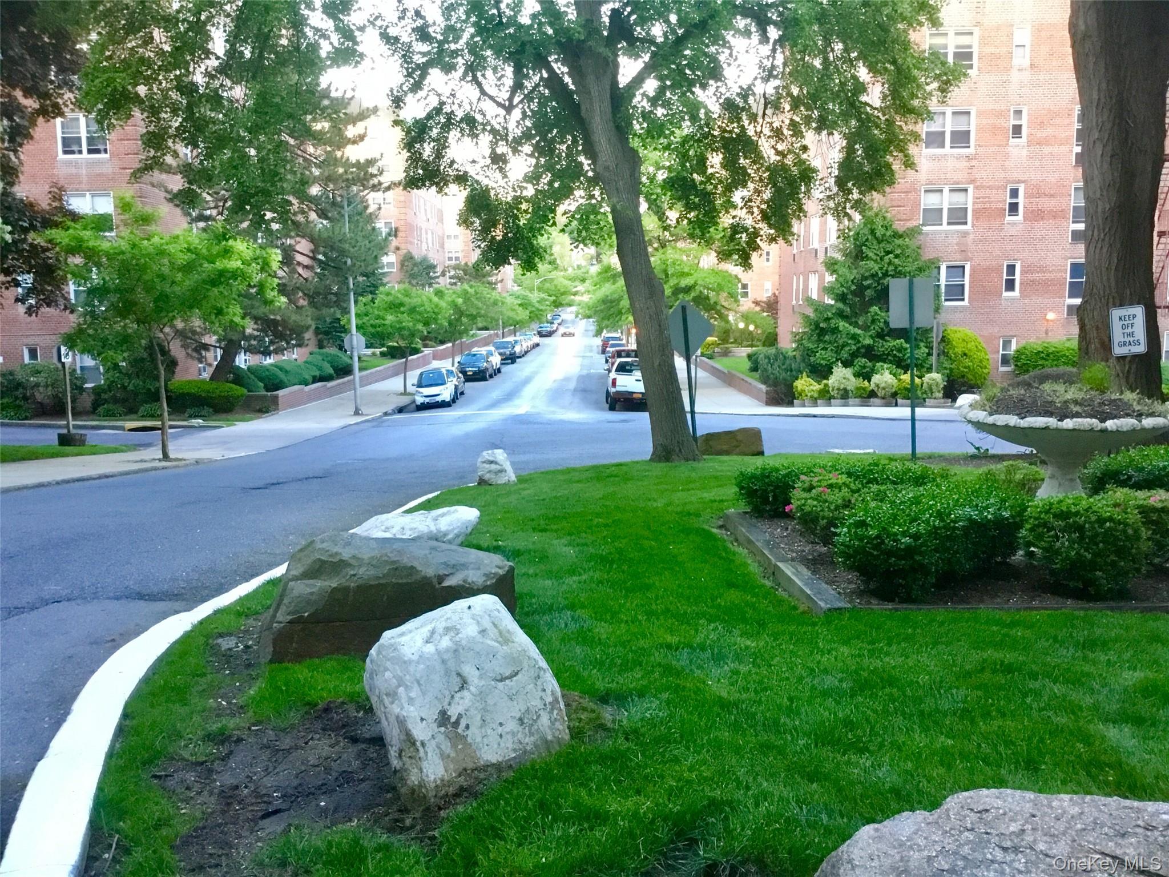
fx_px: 1047
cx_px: 584
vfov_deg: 45.4
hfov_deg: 58.4
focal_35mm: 31
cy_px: 438
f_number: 2.4
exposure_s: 1/33
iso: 200
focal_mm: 3.3
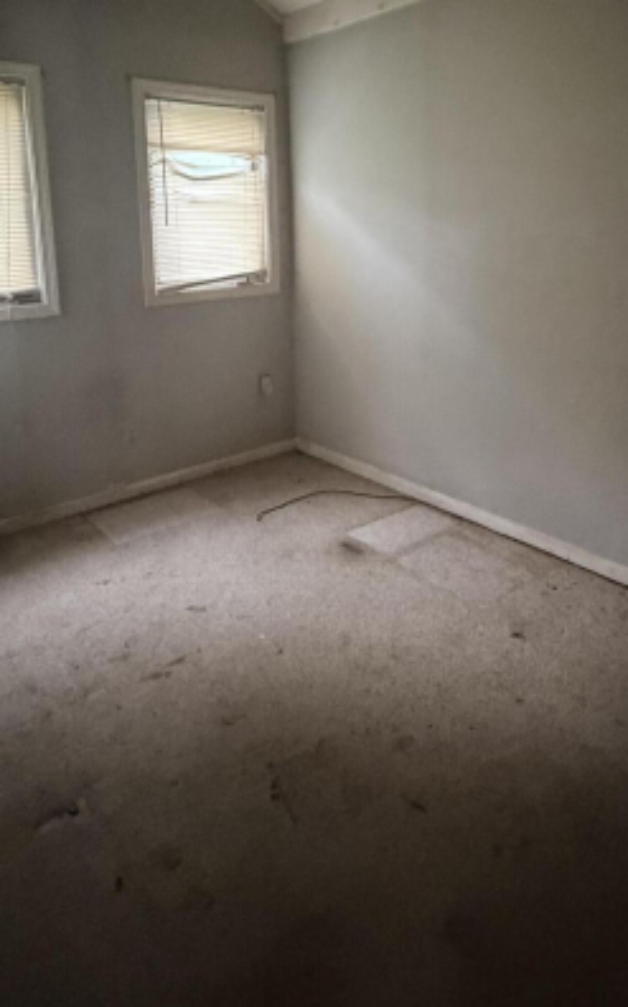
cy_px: 327
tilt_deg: -9.0
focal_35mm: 25
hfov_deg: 48.9
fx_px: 686
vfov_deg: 70.2
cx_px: 376
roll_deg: +1.2
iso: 1600
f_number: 2.2
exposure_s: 1/28
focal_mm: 2.22
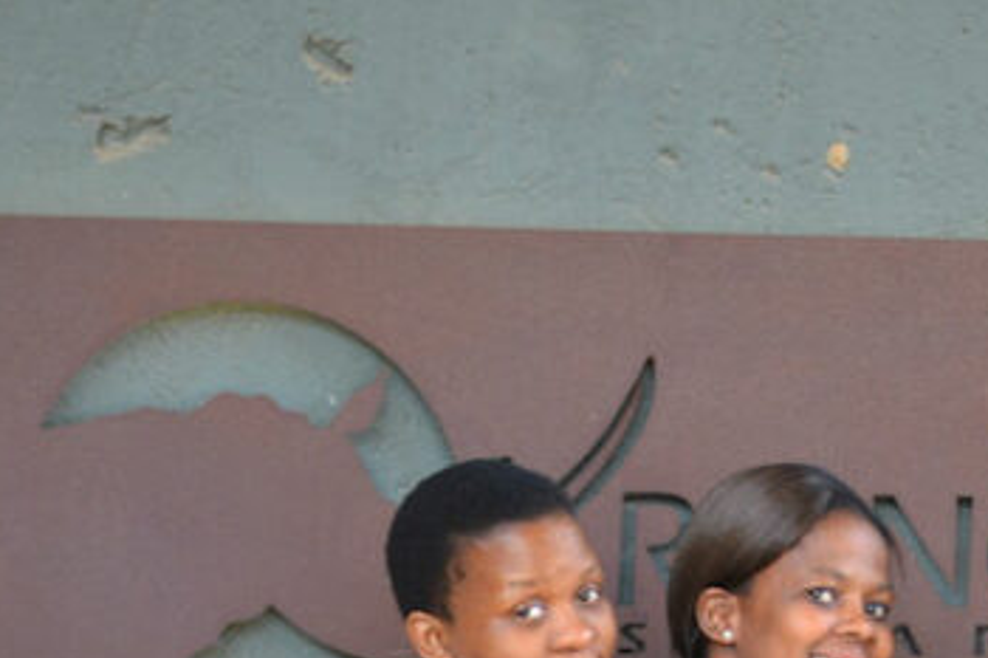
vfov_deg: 7.5
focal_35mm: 181
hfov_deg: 11.3
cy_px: 627
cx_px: 782
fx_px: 4968
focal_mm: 55
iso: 500
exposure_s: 1/60
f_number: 4
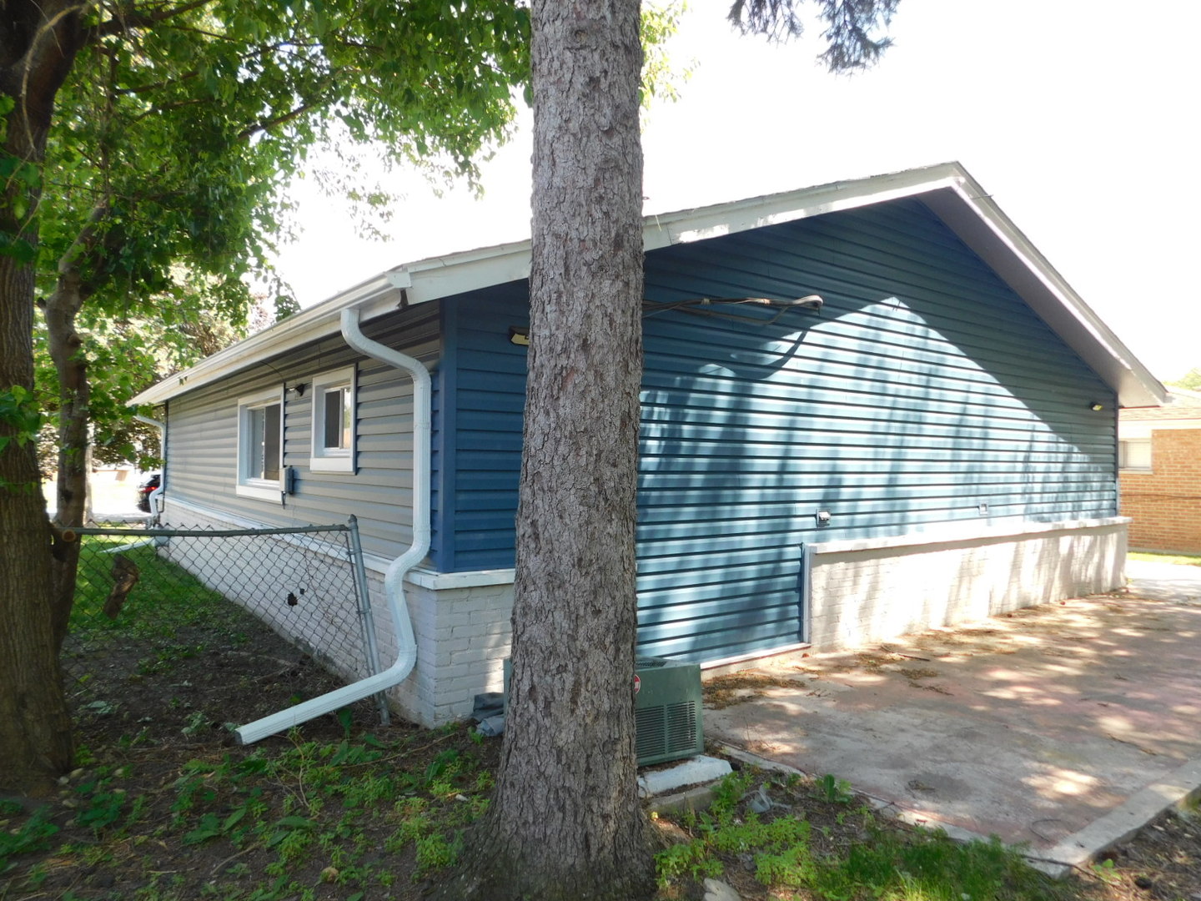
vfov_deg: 58.9
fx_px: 798
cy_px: 450
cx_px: 600
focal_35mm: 23
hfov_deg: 73.9
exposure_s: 1/200
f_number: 3
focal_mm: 4
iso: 125
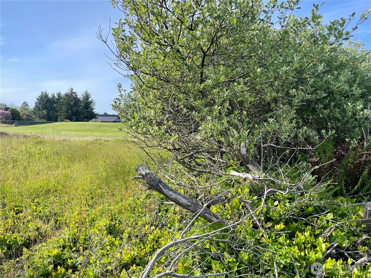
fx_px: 268
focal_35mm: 25
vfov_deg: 54.9
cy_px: 139
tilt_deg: -1.6
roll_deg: -0.6
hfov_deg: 69.4
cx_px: 186
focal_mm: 5.1
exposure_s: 1/930
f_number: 1.6
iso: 32
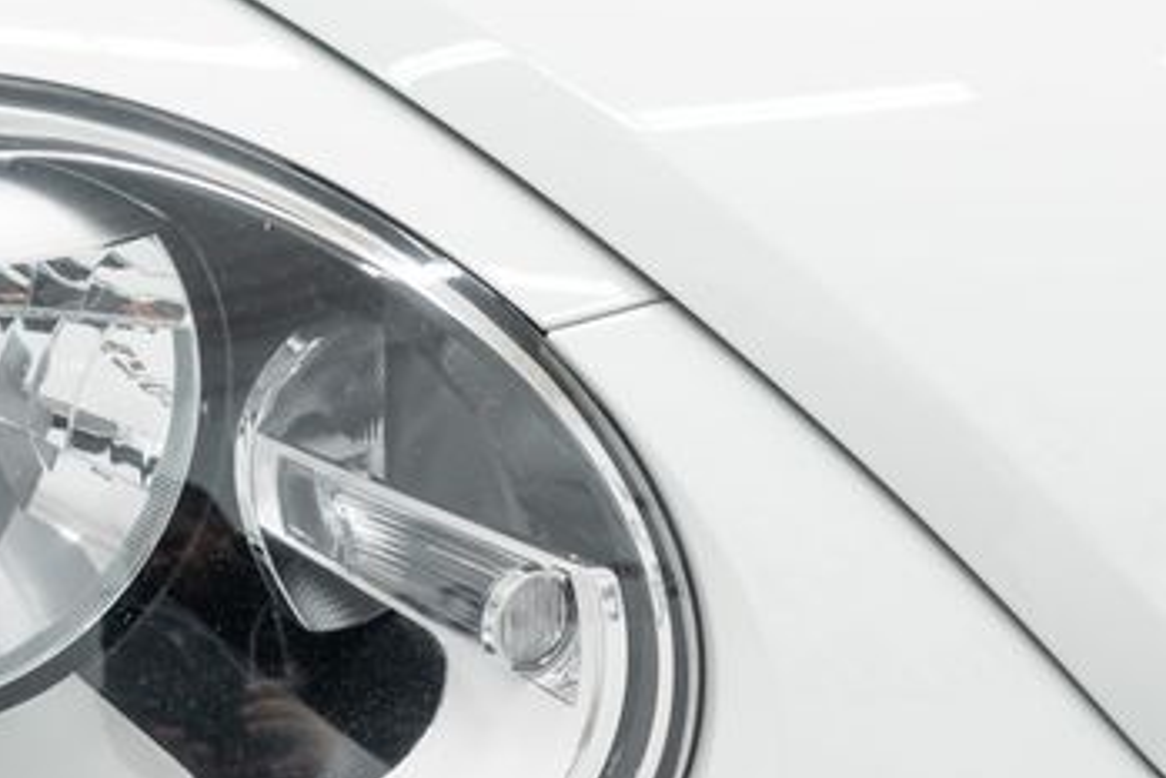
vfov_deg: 17.7
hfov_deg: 25.6
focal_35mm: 77
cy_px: 543
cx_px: 154
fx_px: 2495
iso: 250
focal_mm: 28
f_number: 3.2
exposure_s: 1/40
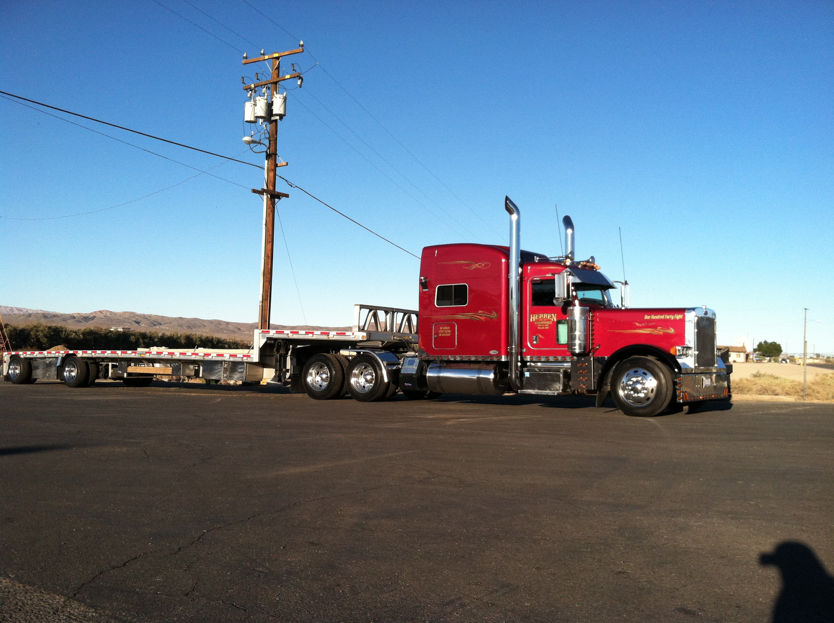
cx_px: 417
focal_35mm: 35
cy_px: 312
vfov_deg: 40.6
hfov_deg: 52.7
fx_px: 842
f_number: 2.8
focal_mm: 3.85
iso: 80
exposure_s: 1/1154
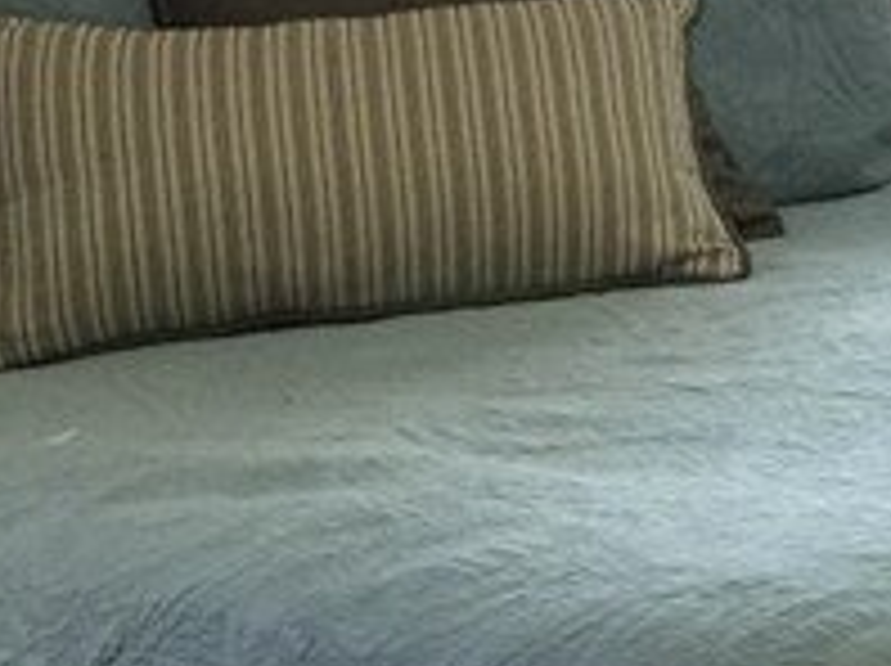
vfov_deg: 9.9
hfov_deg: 10.8
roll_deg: +0.2
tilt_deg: -8.9
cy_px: 158
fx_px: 3856
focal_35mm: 150
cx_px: 2259
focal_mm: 4.15
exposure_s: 1/15
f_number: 2.2
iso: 50
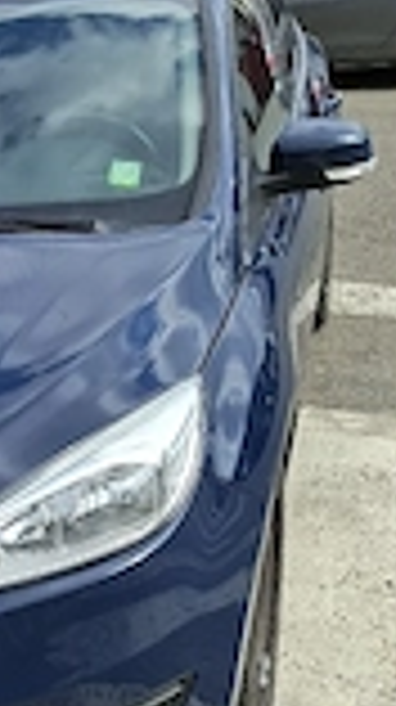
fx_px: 1198
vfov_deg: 32.8
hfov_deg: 16.7
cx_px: -230
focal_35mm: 64
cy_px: 315
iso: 50
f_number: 1.8
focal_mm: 5.54
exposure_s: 1/1667
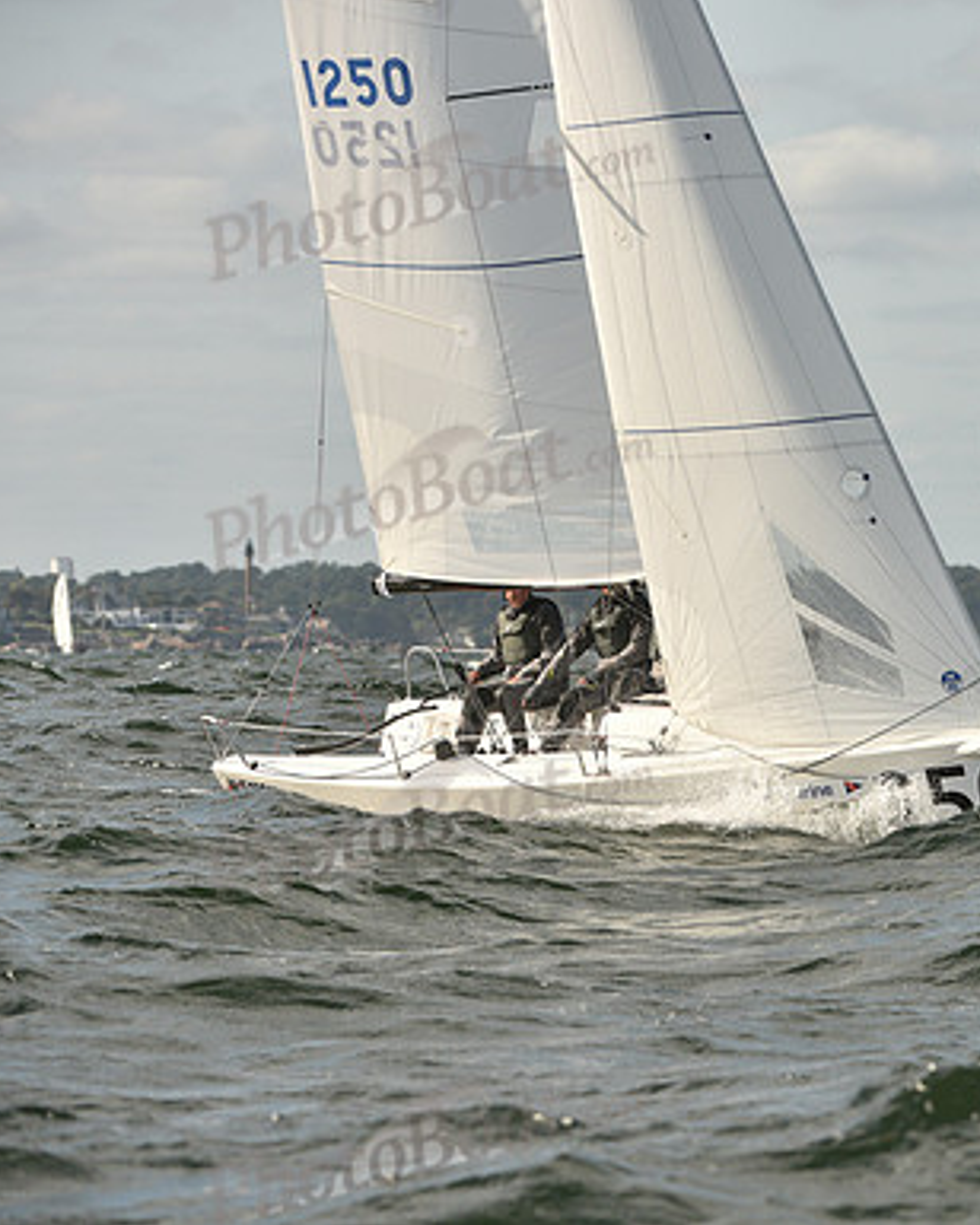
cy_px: 612
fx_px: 10260
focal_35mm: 283
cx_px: 821
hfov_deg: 5.5
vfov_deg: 6.8
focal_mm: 200
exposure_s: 1/1600
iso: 320
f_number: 7.1
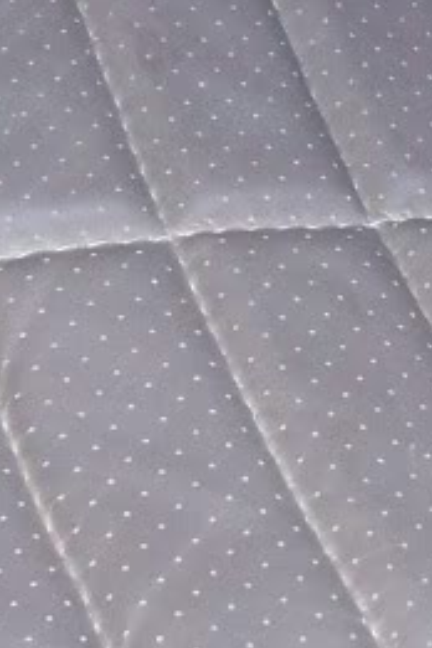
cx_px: 407
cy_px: 14
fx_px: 2646
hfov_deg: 9.3
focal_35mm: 147
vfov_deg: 13.8
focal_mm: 6
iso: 200
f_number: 2.7
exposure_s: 1/64
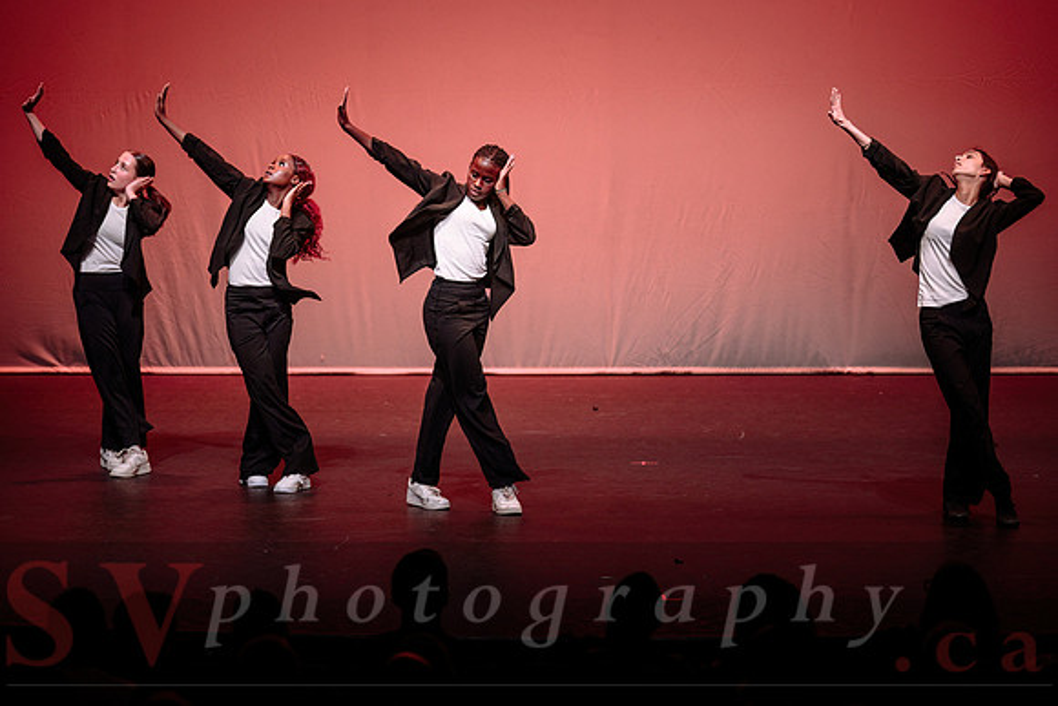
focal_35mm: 126
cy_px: 371
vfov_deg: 10.9
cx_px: 501
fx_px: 3711
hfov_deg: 16.2
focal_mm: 120
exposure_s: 1/400
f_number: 2.8
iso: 1250
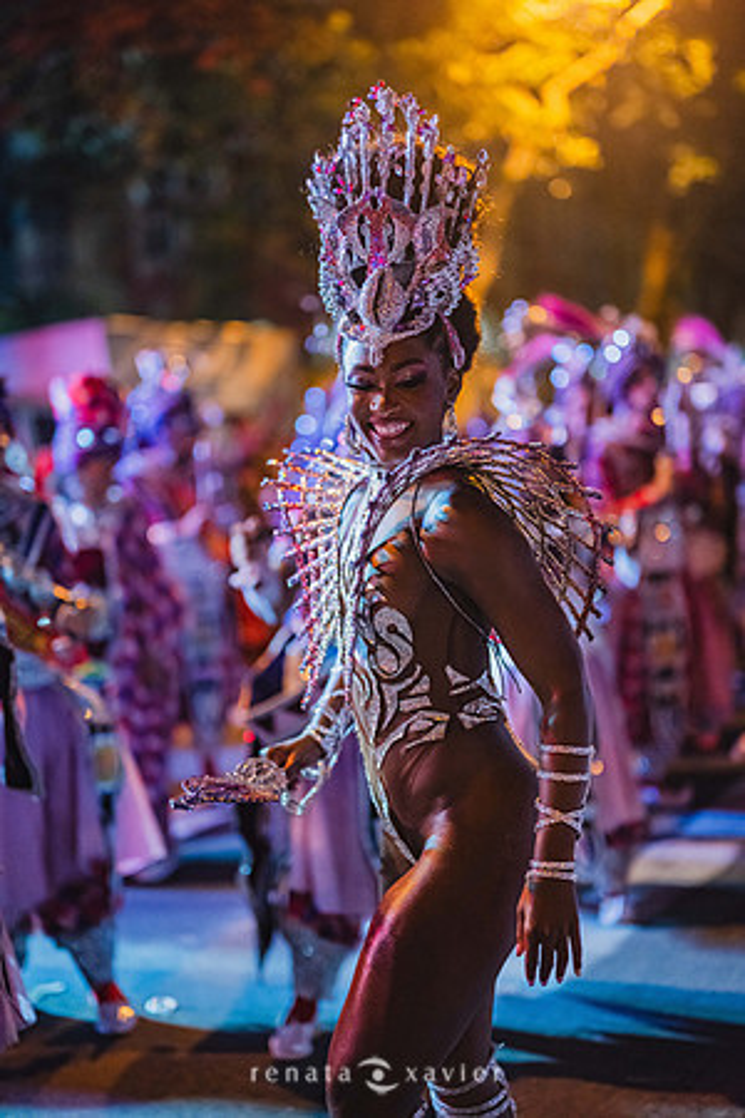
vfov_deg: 39.6
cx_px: 372
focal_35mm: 50
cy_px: 559
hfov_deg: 27.0
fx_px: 1552
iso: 3200
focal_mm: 50
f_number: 1.2
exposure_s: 1/320
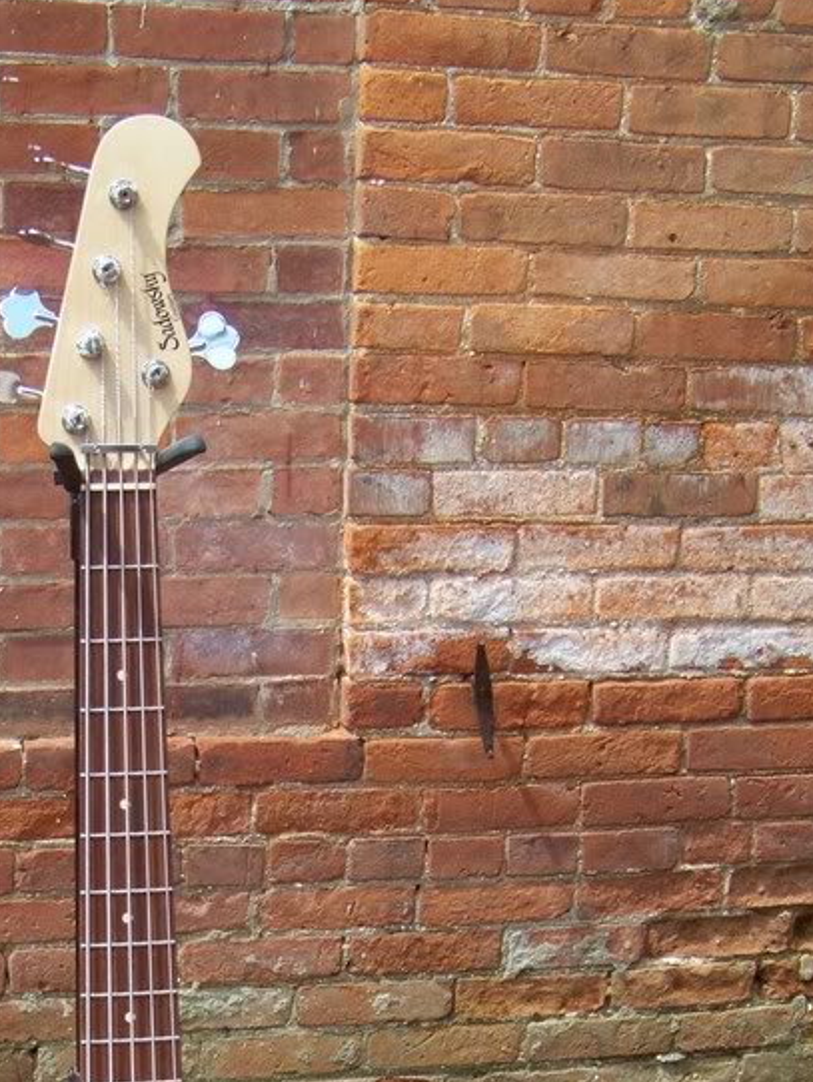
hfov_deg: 21.4
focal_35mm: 68
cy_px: 928
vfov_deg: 27.7
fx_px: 2128
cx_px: 184
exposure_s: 1/640
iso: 70
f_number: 2.8
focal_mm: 5.85
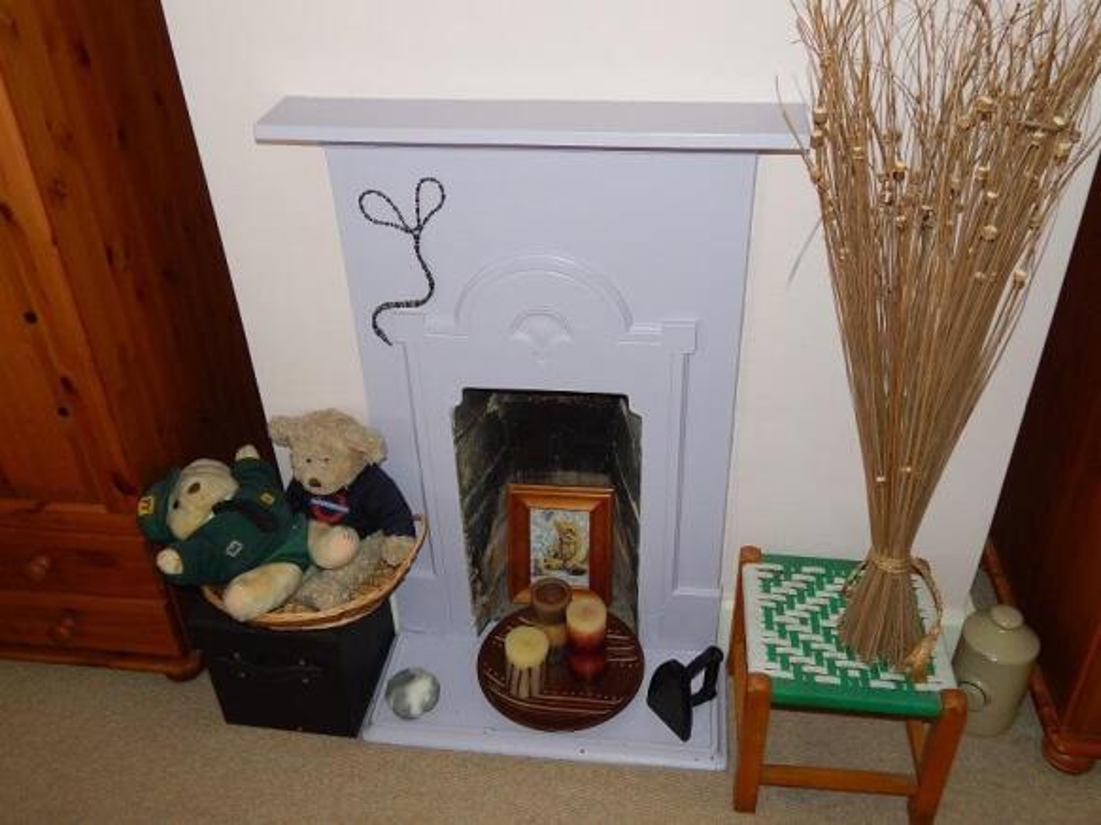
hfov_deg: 58.4
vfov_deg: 45.4
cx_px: 550
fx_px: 986
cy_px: 412
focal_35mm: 31
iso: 200
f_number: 3.2
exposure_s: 1/30
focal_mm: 5.6
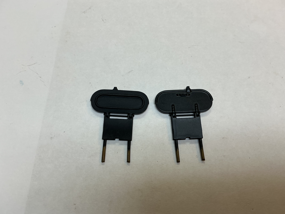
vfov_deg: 48.2
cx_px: 142
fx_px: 239
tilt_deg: -71.5
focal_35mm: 29
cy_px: 107
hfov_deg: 61.7
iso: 25
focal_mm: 3
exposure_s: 1/100
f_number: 1.8
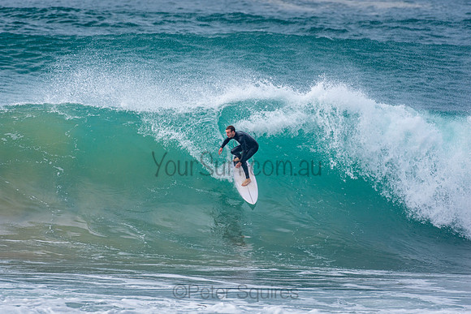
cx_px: 236
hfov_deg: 2.7
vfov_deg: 1.8
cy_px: 157
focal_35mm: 750
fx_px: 9814
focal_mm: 500
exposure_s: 1/640
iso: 140
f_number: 5.6
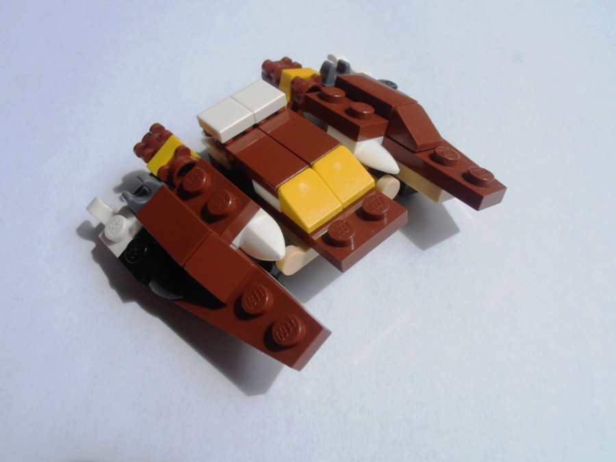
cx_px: 308
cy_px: 231
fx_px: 658
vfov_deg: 38.7
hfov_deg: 50.1
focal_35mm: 37
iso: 80
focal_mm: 6.61
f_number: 3.9
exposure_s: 1/800
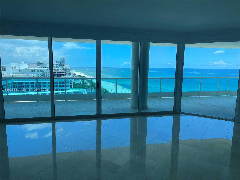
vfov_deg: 53.1
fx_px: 180
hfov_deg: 67.3
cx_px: 120
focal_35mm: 26
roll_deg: -0.9
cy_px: 90
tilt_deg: -9.0
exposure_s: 1/1323
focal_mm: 5.1
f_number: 1.6
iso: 32
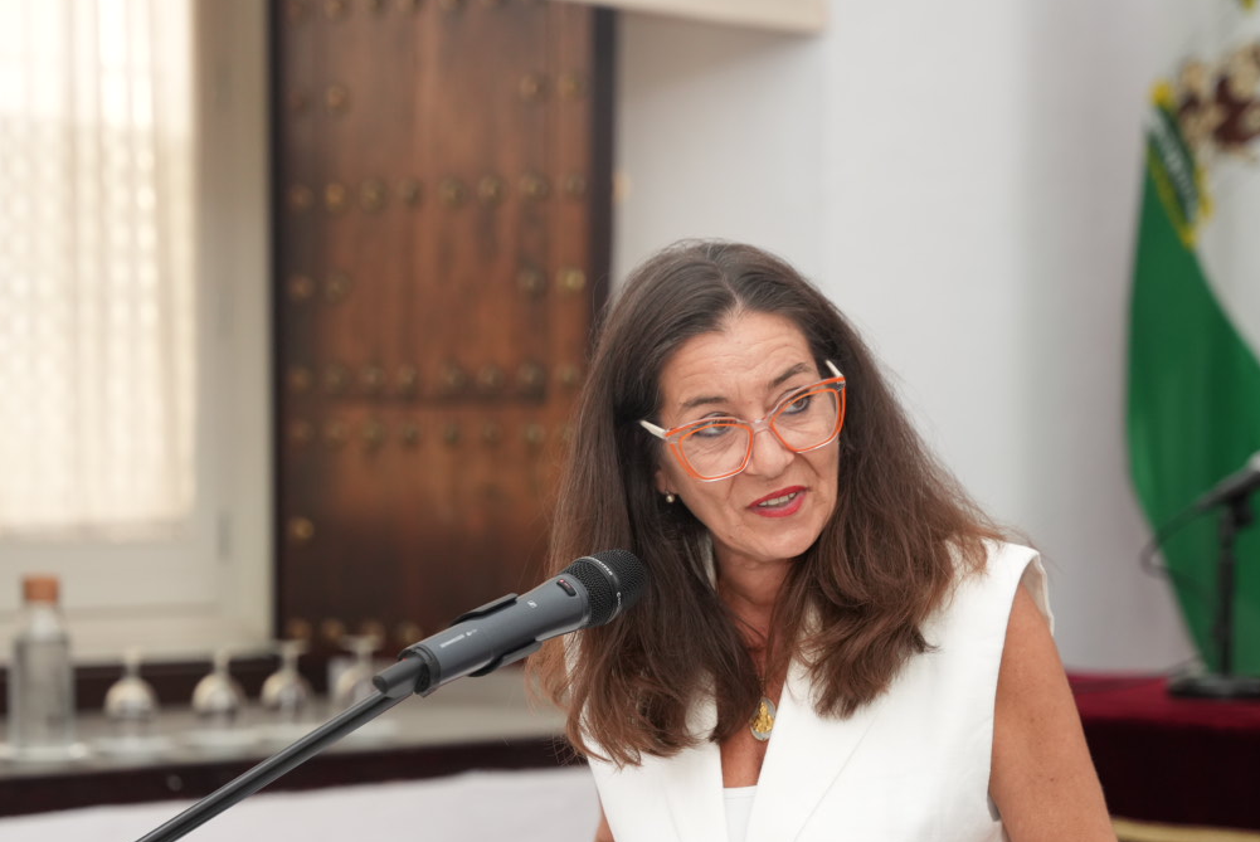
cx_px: 574
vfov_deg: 12.1
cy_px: 651
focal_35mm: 113
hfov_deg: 18.1
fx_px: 3958
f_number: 2.8
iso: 800
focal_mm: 70
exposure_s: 1/160
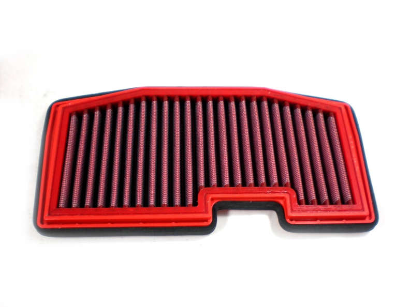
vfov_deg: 37.7
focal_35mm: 38
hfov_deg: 49.0
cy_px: 154
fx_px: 450
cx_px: 205
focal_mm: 6.3
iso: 104
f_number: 3.1
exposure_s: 1/60.1
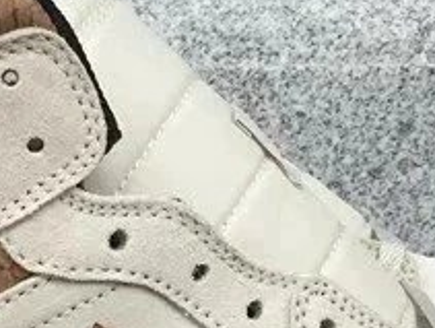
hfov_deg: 14.9
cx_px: 202
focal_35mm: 132
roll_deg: +0.9
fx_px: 1662
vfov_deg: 10.8
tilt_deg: -18.7
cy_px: 521
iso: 25
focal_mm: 3.3
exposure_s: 1/306
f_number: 2.4
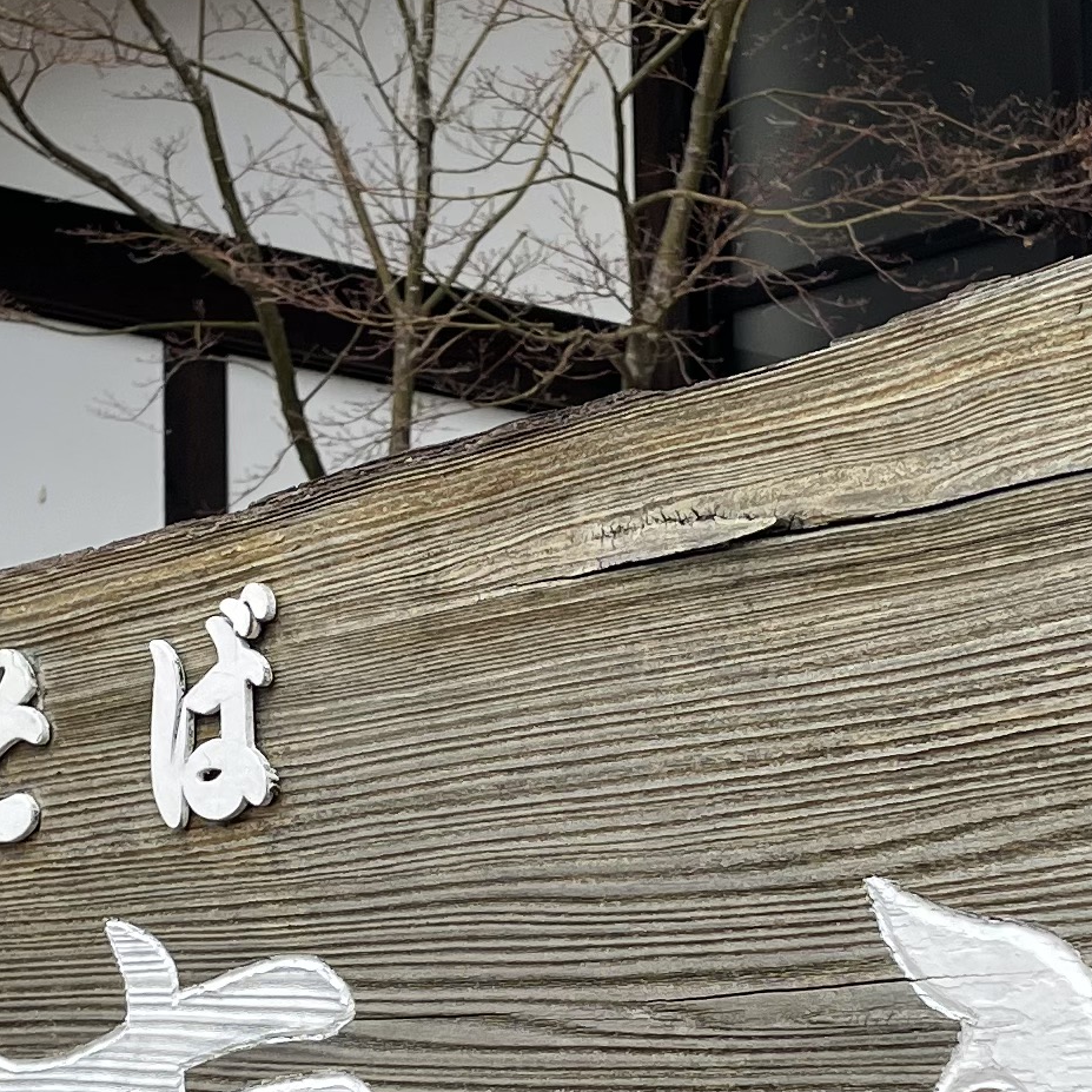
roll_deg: +0.7
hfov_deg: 17.4
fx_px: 3569
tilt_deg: +5.4
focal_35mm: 100
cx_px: 525
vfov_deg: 17.3
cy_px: 822
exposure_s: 1/2545
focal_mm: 5.1
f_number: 1.6
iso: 32
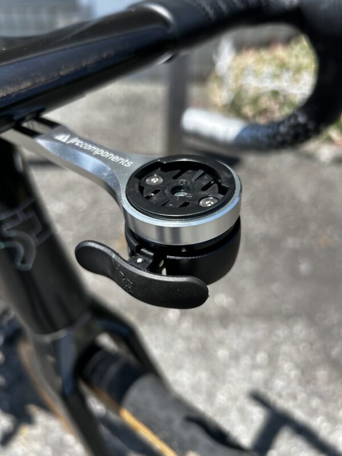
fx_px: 343
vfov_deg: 67.3
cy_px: 228
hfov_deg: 53.1
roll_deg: -1.9
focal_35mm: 26
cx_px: 171
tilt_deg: -39.7
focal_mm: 5.7
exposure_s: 1/1838
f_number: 1.5
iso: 50
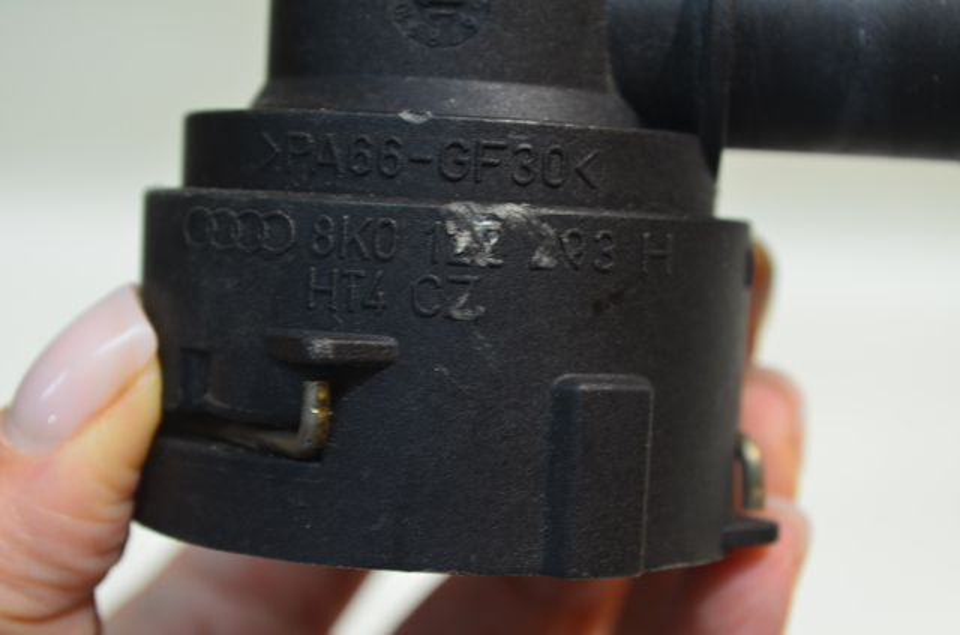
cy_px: 318
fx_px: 2194
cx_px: 480
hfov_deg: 24.7
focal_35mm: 82
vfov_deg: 16.5
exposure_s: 1/15
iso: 400
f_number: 8
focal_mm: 55
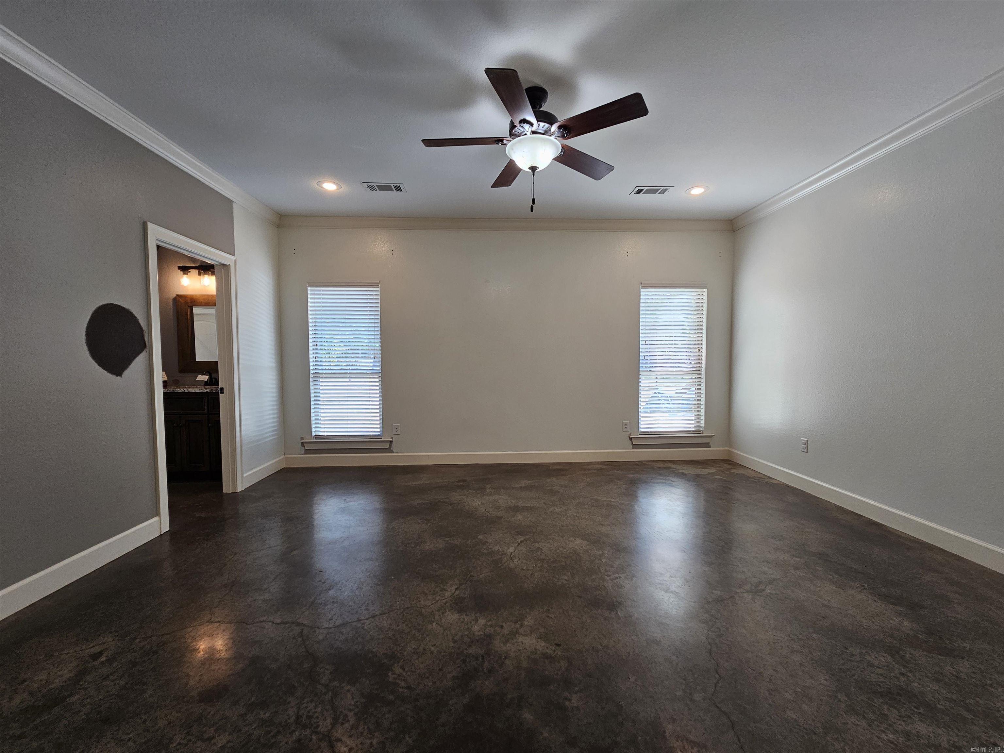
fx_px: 377
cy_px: 376
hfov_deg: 106.2
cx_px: 502
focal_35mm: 13
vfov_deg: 89.9
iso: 64
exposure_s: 1/60
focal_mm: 2.2
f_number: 2.2
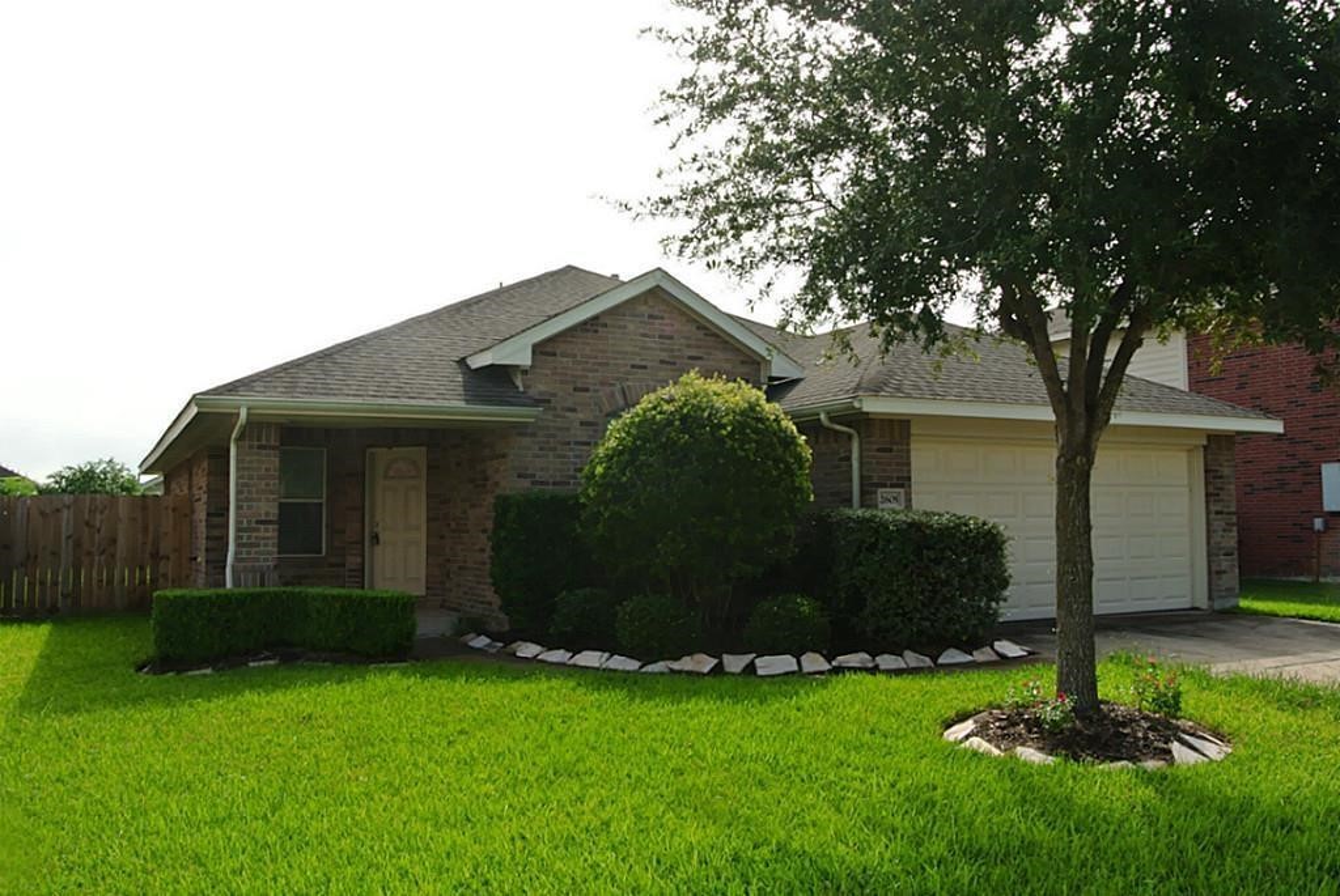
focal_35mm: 30
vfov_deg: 43.7
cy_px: 448
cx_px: 670
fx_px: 1118
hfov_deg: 61.9
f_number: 13
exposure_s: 1/60
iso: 100
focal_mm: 11.4
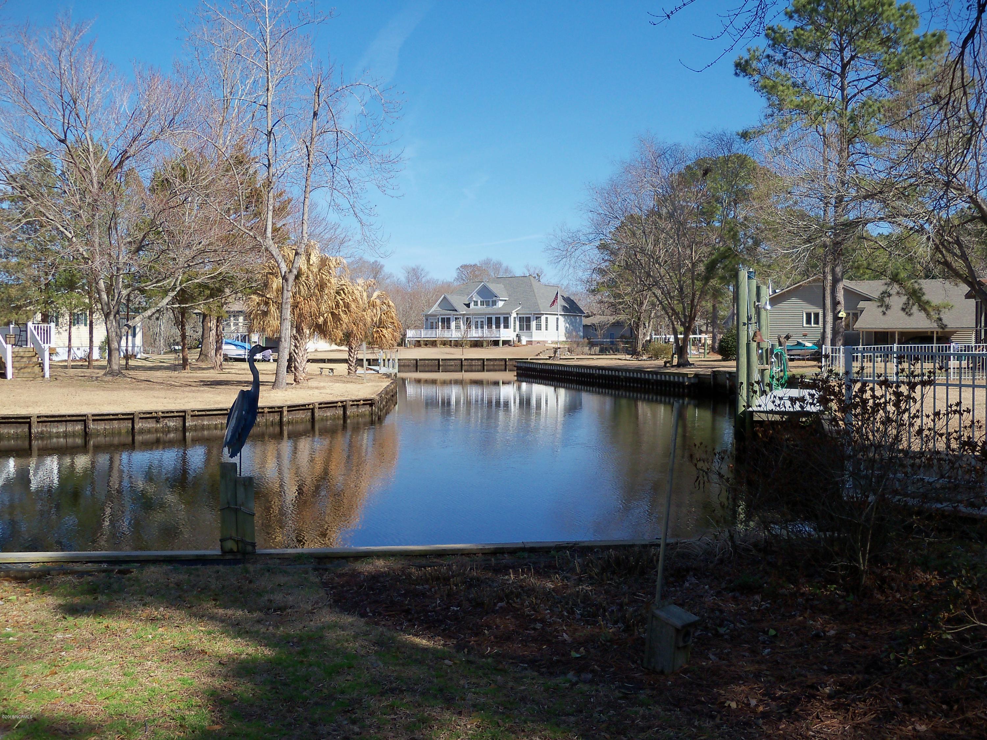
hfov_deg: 52.6
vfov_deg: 40.7
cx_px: 494
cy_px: 370
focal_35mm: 35
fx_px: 998
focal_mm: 6.2
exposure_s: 1/500
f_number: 3.5
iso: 64
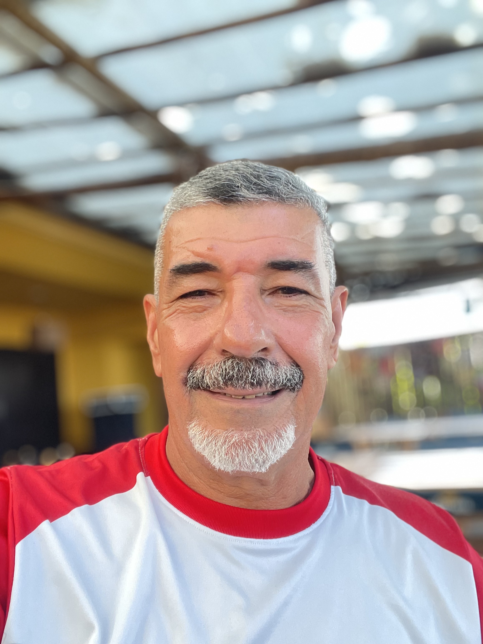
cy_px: 322
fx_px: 558
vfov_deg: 60.0
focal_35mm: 30
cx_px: 242
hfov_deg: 46.8
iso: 125
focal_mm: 2.71
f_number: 2.2
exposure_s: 1/60
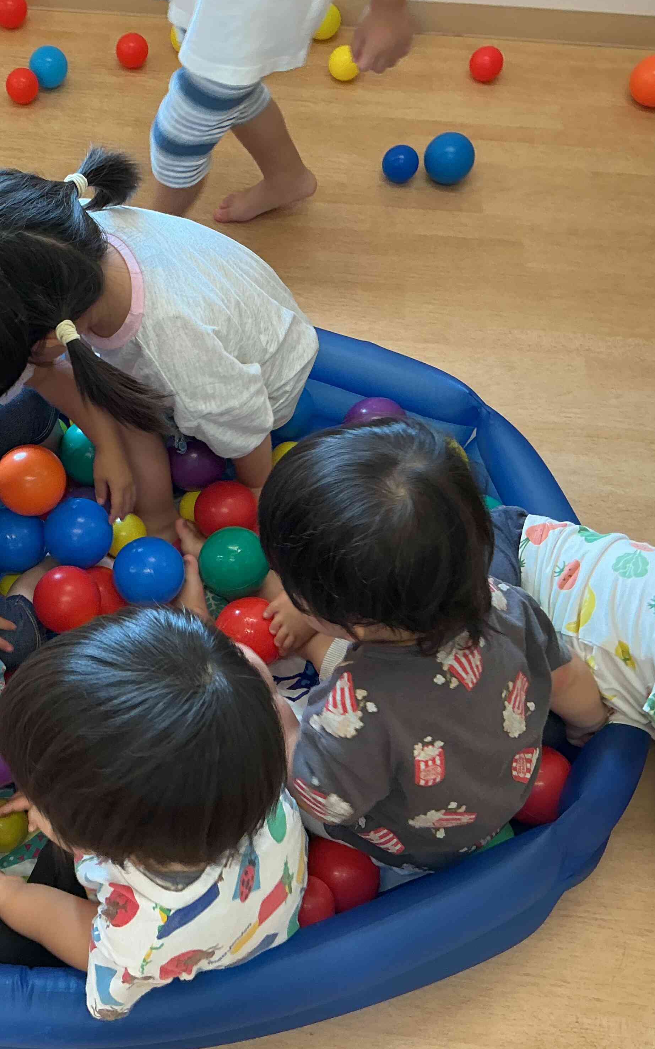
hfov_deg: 29.6
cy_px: 536
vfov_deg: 47.2
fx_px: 1200
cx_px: 97
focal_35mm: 42
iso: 40
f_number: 1.8
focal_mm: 3
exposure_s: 1/60
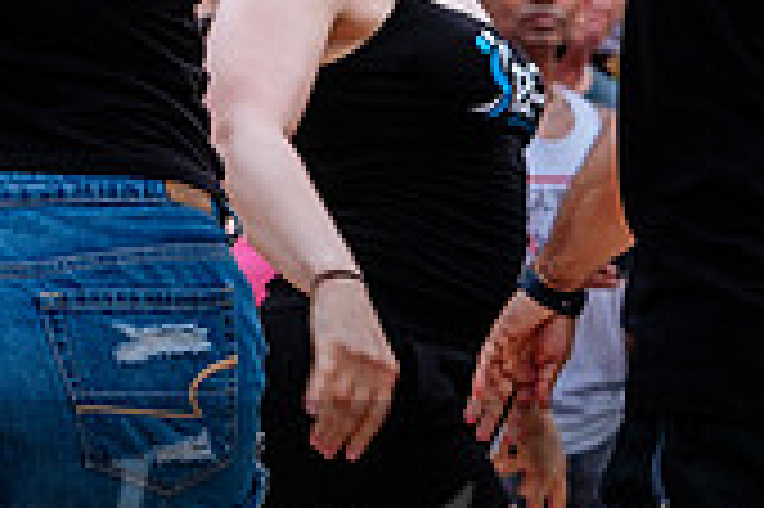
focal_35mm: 256
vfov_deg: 5.3
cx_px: 715
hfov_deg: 8.0
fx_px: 5428
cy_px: -65
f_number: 4
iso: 200
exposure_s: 1/500
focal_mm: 50
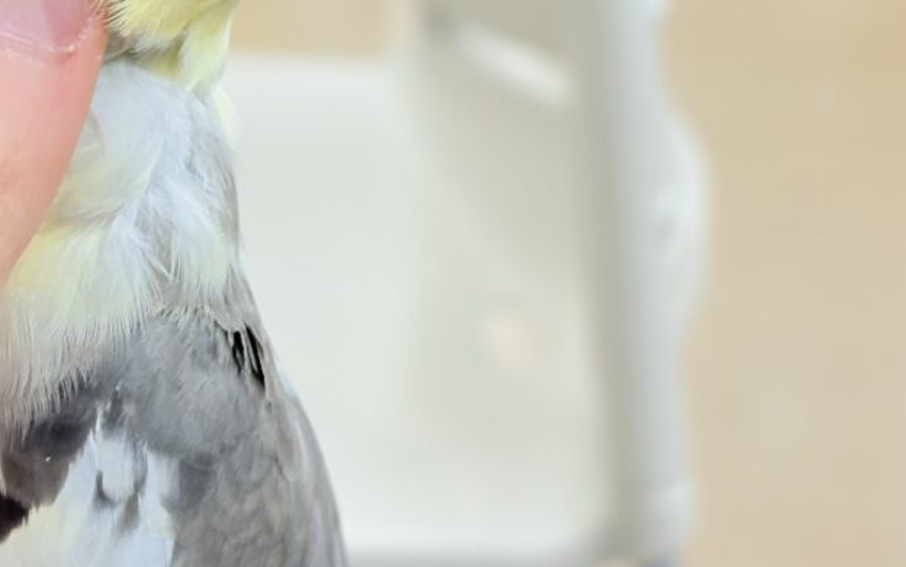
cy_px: -1
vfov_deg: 12.2
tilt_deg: -16.2
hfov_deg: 19.6
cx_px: 292
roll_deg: -1.0
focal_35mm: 106
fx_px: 2617
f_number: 1.6
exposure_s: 1/50
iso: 40
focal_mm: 5.96
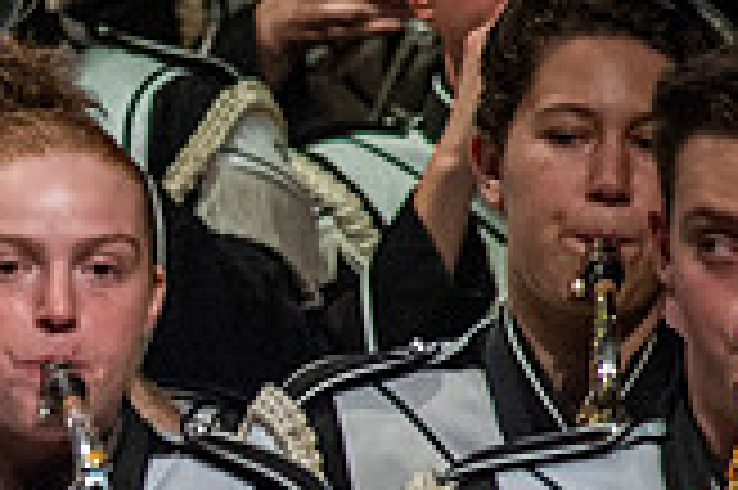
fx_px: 43416
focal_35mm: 2120
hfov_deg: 1.0
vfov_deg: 0.6
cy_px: 598
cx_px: -346
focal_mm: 600
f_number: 5.6
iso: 5000
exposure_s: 1/400
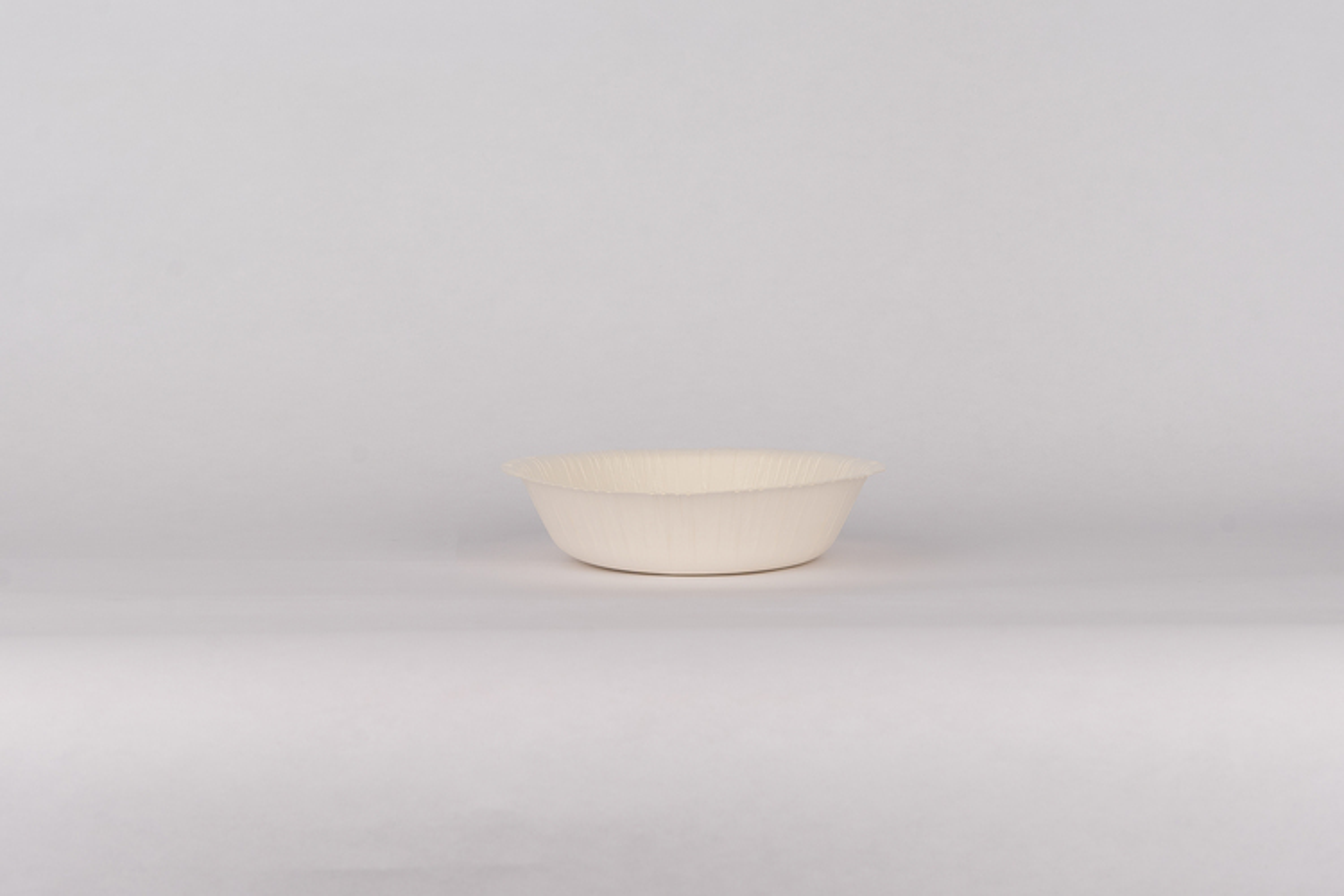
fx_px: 3248
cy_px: 448
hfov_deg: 23.4
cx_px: 672
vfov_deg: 15.7
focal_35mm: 87
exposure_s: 1/100
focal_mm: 58.3
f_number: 10
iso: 250
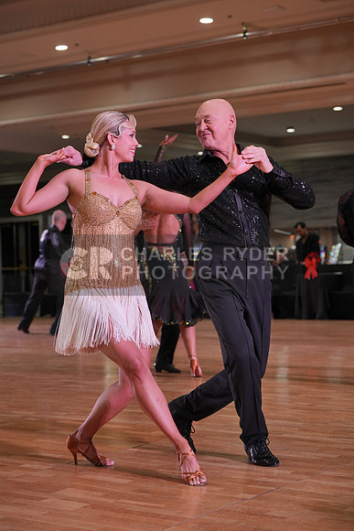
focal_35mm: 70
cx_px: 177
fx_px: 1032
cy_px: 266
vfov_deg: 28.8
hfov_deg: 19.5
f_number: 4
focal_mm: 70
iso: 1600
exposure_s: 1/500
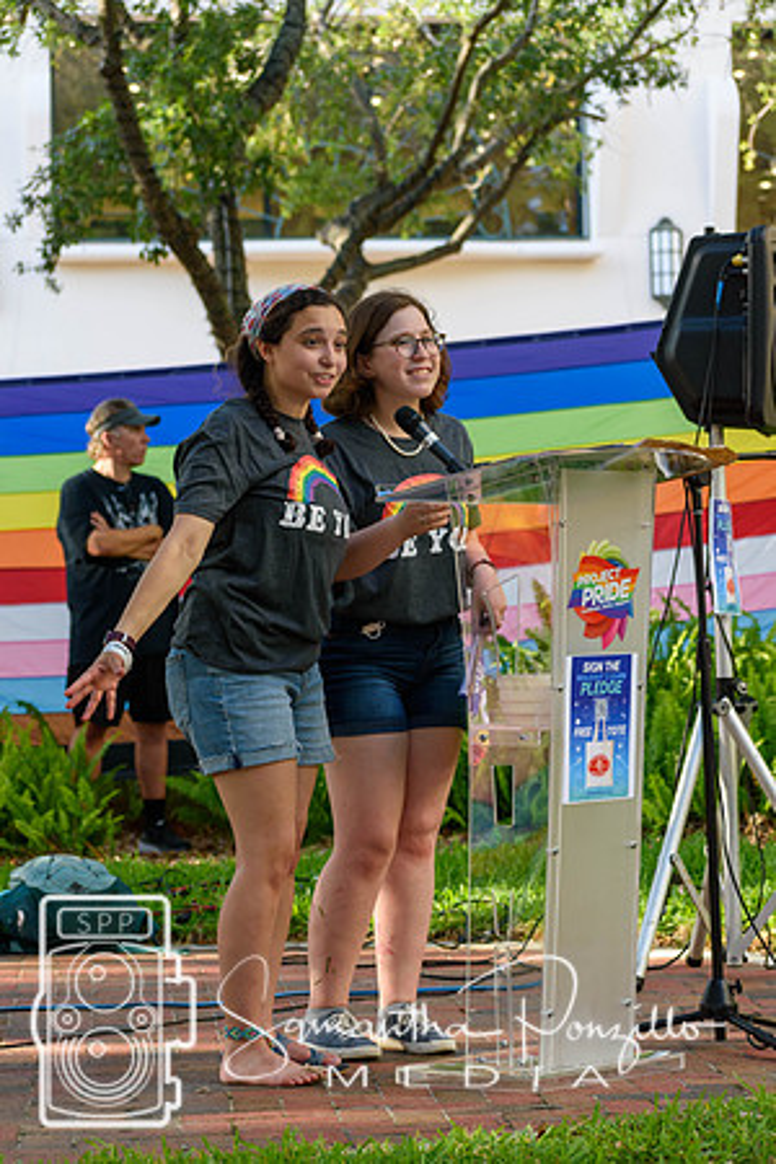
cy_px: 582
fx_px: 3492
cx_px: 388
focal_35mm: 108
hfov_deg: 12.7
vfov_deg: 18.9
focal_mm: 72
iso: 400
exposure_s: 1/400
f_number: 4.8
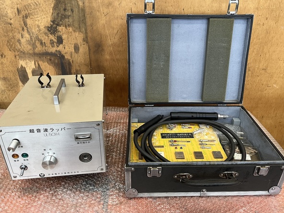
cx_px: 146
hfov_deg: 63.4
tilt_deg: -30.4
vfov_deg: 49.8
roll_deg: +0.1
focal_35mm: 28
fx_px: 230
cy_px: 103
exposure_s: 1/109
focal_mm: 5.1
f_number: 1.6
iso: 125
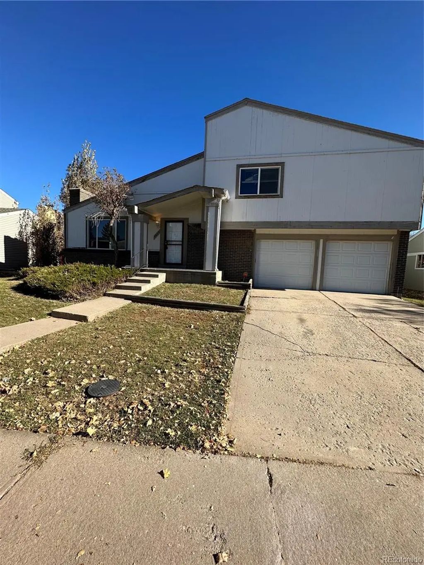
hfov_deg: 85.7
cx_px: 212
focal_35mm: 14
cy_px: 282
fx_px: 229
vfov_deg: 102.1
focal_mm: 2.22
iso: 40
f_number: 2.2
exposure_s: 1/1319
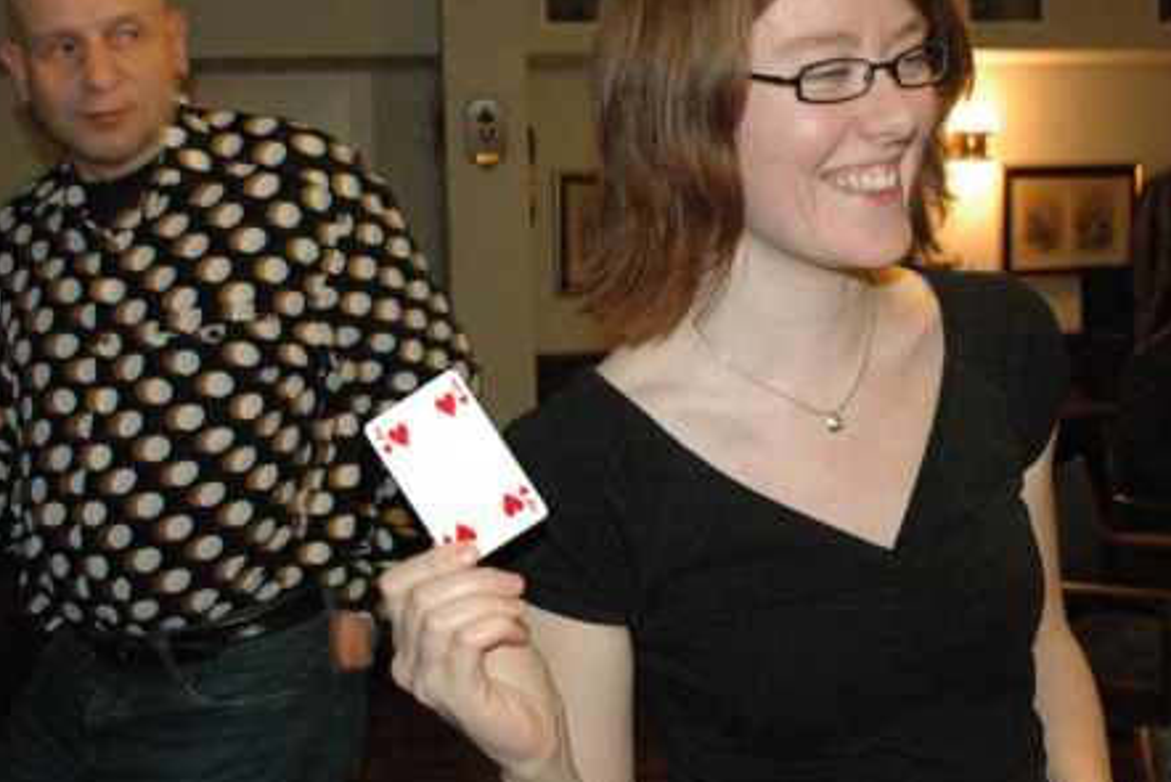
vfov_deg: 27.4
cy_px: 270
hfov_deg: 40.3
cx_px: 660
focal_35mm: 49
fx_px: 1594
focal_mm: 24
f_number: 5
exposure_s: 1/60
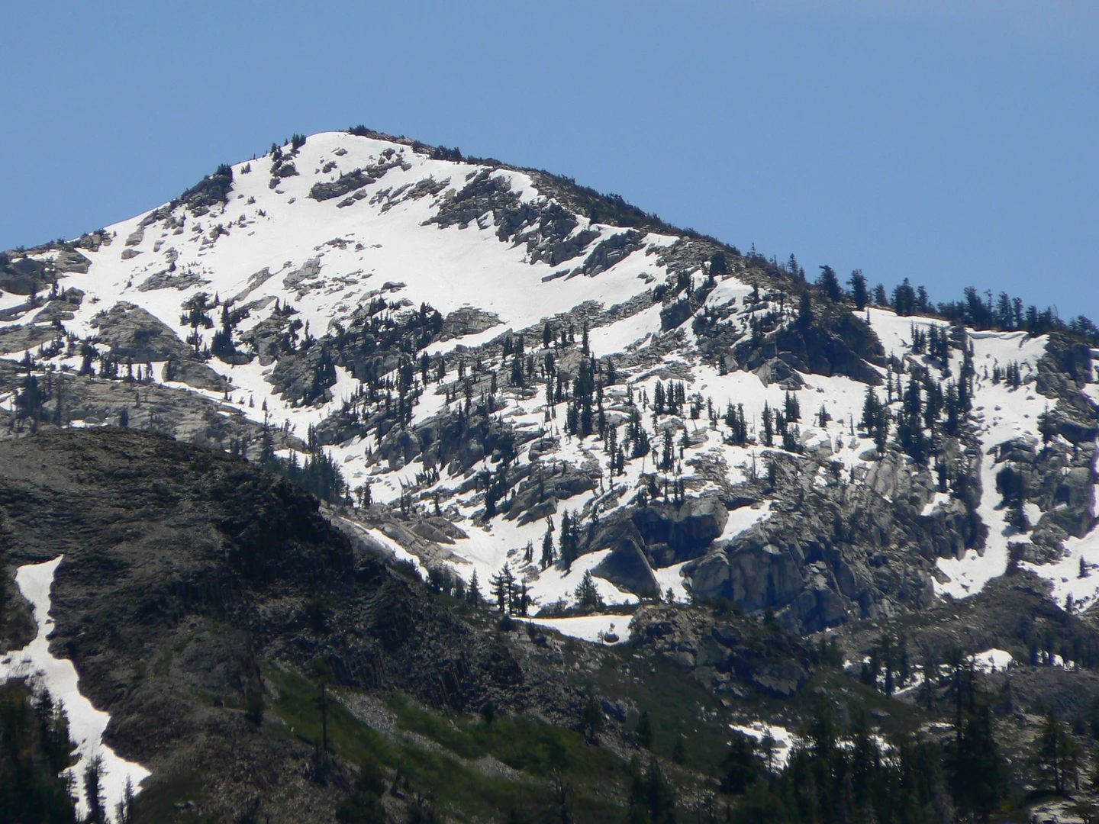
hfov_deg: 4.6
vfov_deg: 3.4
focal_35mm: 432
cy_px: 412
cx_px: 550
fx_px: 13715
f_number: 8
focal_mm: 72
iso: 80
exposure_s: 1/640
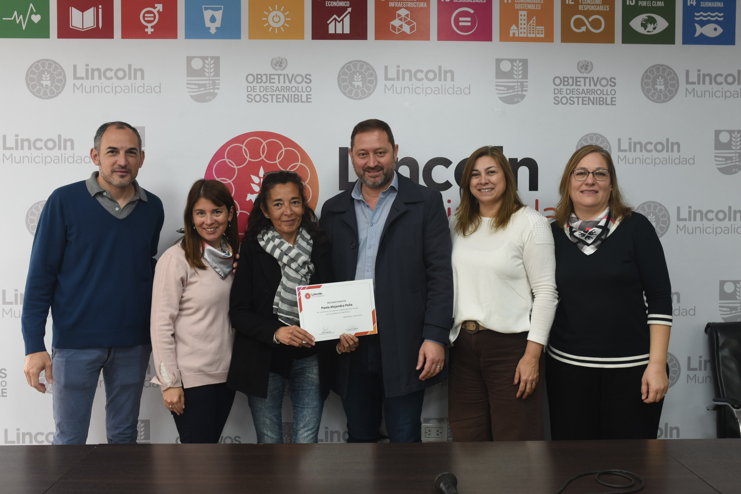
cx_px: 370
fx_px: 721
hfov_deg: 54.4
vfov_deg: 37.9
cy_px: 247
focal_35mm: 35
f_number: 5.6
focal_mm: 35
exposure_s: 1/60
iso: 640
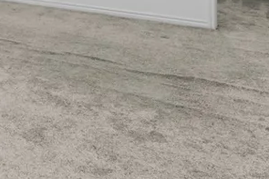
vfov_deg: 19.9
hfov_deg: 28.6
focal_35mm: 59
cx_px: -67
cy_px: -90
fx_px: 441
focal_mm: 17
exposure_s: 1/8
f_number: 8
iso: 400
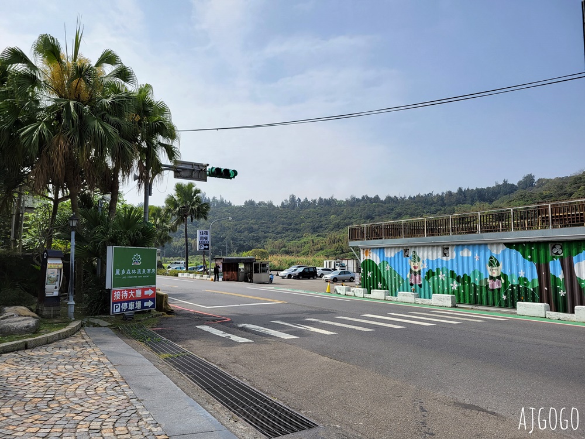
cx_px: 292
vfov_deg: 53.1
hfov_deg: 67.3
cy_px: 220
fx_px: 439
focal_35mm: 26
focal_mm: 5.4
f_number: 1.8
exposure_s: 1/3117
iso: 40
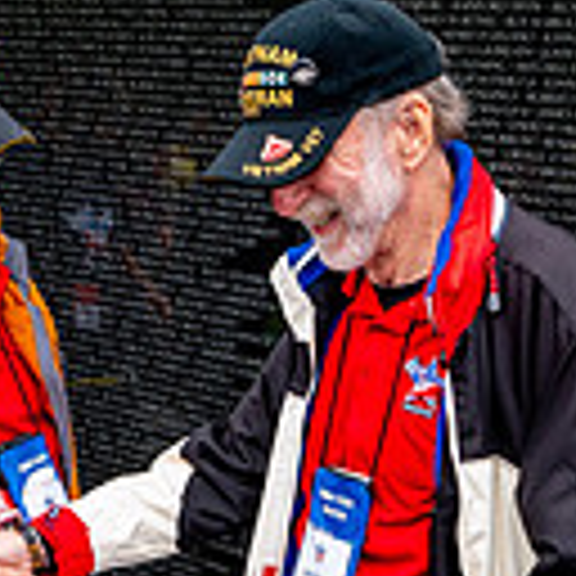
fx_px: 1374
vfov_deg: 22.7
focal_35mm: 73
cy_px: 576
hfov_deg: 23.6
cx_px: 214
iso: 800
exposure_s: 1/640
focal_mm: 24.5
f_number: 8
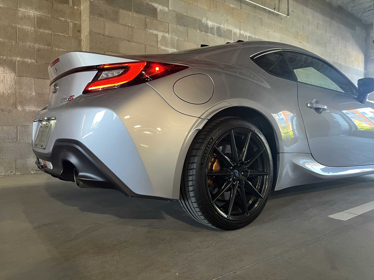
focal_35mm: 26
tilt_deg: -2.3
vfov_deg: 53.1
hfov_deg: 67.3
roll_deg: -0.3
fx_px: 281
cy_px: 140
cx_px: 187
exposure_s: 1/60
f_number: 1.6
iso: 250
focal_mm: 5.1
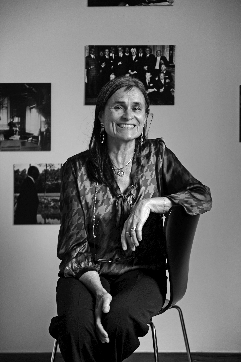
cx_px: 120
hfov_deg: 19.4
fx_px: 704
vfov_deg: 28.9
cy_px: 181
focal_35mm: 70
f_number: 2.8
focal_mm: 70
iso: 360
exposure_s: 1/50
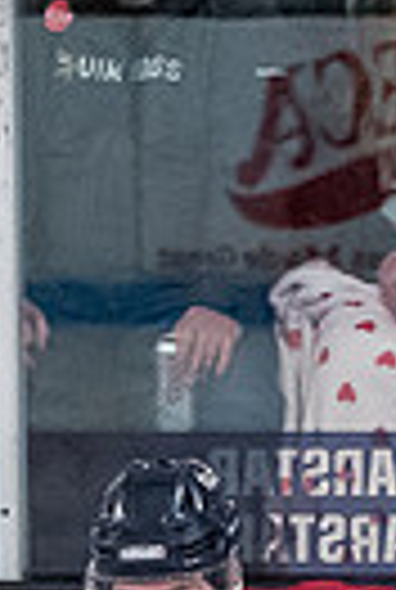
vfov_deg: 2.0
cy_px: 1151
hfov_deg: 1.3
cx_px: 371
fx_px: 17249
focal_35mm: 1051
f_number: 3.5
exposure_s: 1/800
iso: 2500
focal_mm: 110
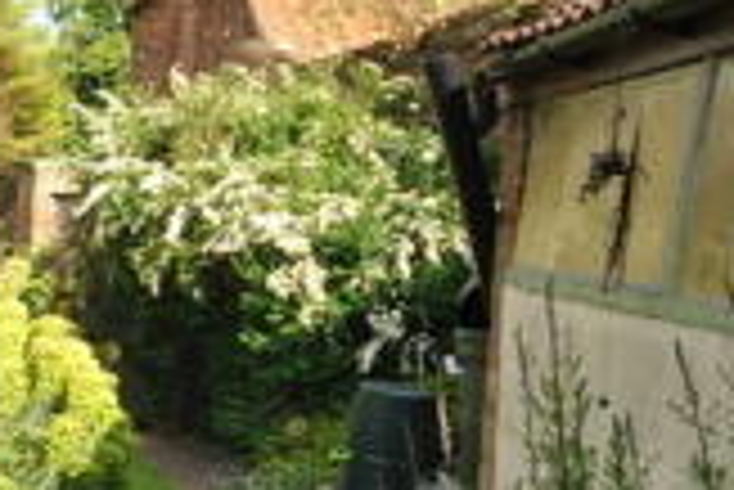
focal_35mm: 60
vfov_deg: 22.6
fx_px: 1224
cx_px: -317
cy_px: 294
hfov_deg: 26.1
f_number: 5.6
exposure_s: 1/125
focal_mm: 10
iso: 100
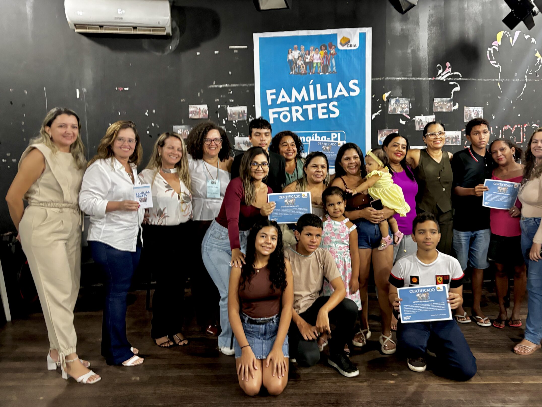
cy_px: 202
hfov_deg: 58.0
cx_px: 319
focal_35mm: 31
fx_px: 485
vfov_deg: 45.4
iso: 500
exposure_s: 1/30
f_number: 1.6
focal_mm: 5.96
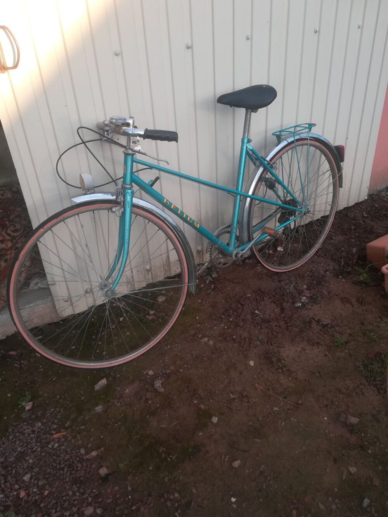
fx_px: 389
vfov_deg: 67.3
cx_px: 194
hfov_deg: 53.1
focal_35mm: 26
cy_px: 258
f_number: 2.2
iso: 50
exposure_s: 1/100
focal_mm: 3.83
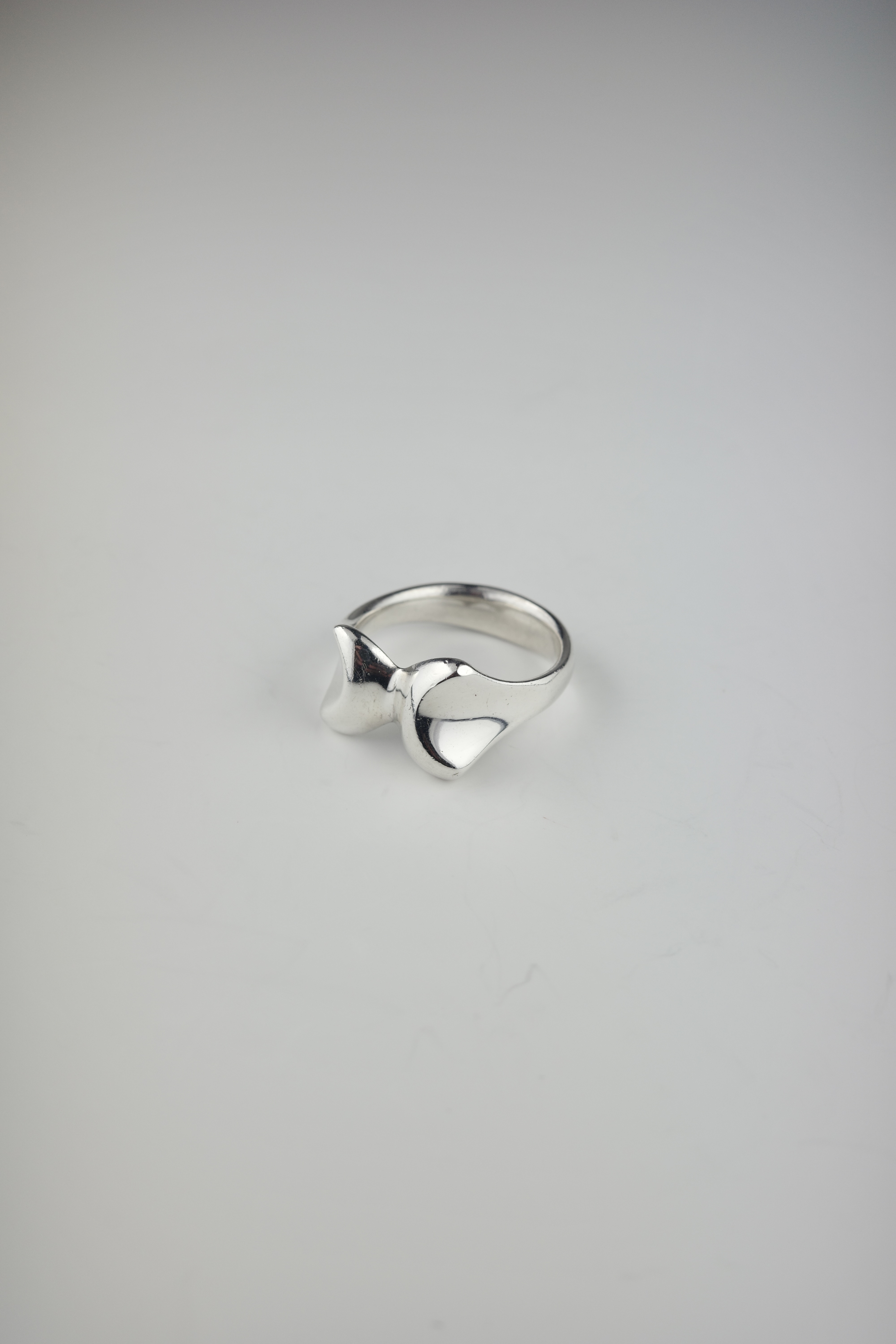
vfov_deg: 48.5
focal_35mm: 40
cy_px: 672
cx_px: 448
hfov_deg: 33.4
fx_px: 1493
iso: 200
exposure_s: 1/100
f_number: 6.3
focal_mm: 26
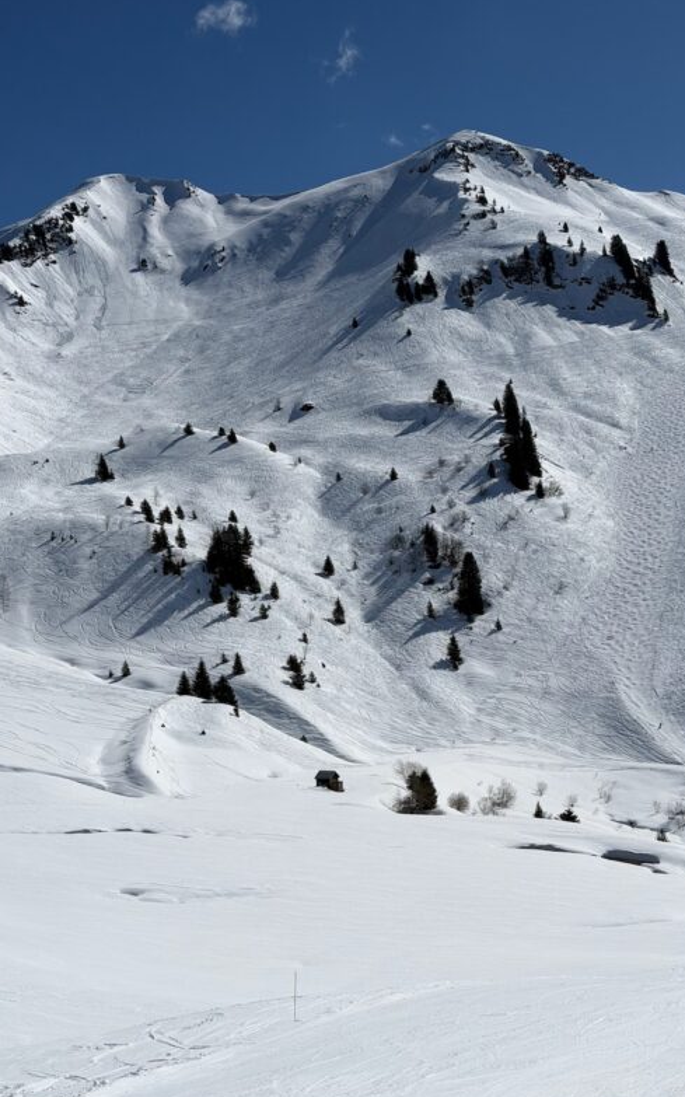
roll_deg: +2.4
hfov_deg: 24.8
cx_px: 387
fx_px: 1554
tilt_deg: +1.8
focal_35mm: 52
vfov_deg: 38.9
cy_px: 553
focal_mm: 6.76
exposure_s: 1/27778
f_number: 1.78
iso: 64
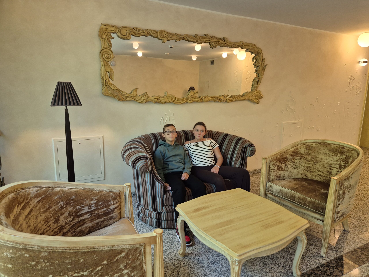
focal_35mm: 23
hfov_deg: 73.9
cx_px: 184
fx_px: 245
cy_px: 138
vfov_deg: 58.9
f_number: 1.8
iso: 200
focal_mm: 5.4
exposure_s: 1/100
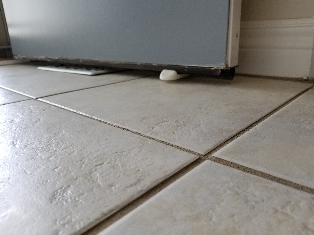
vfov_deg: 53.1
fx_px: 236
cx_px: 157
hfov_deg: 67.3
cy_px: 118
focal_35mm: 26
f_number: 1.7
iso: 50
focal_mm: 4.25
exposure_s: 1/164
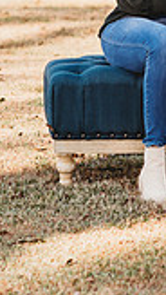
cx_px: 217
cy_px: -32
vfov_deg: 6.8
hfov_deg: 3.8
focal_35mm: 317
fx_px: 2474
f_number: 2.5
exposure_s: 1/640
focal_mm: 85
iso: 200
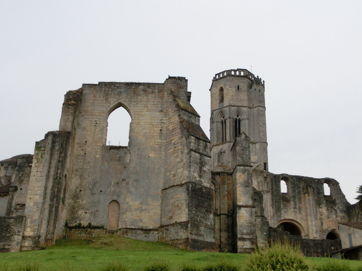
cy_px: 136
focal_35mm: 40
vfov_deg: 36.0
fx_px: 418
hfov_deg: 46.8
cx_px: 181
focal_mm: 7.15
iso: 80
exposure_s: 1/800
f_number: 4
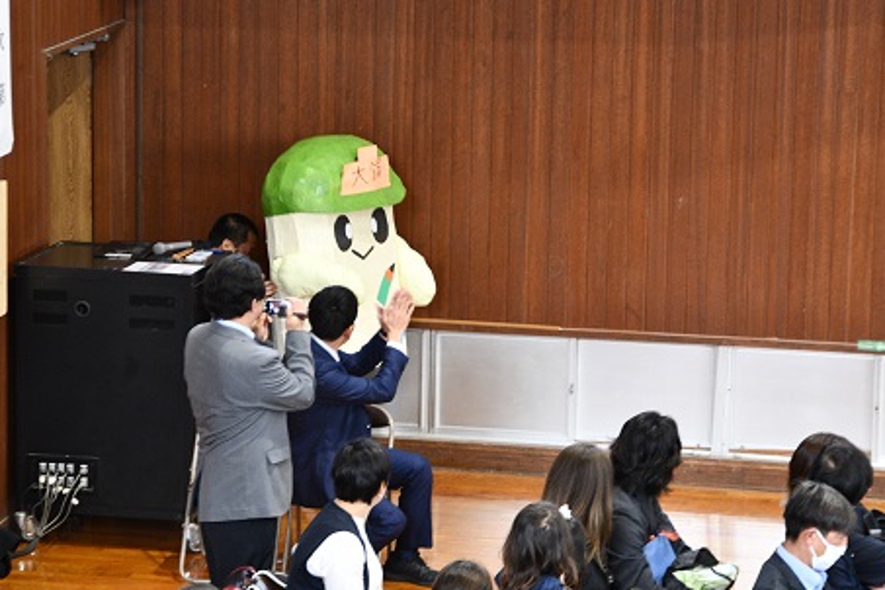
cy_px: 266
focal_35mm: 159
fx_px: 3908
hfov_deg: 12.9
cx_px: 397
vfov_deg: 8.6
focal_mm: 80
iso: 1600
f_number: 5.3
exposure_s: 1/50
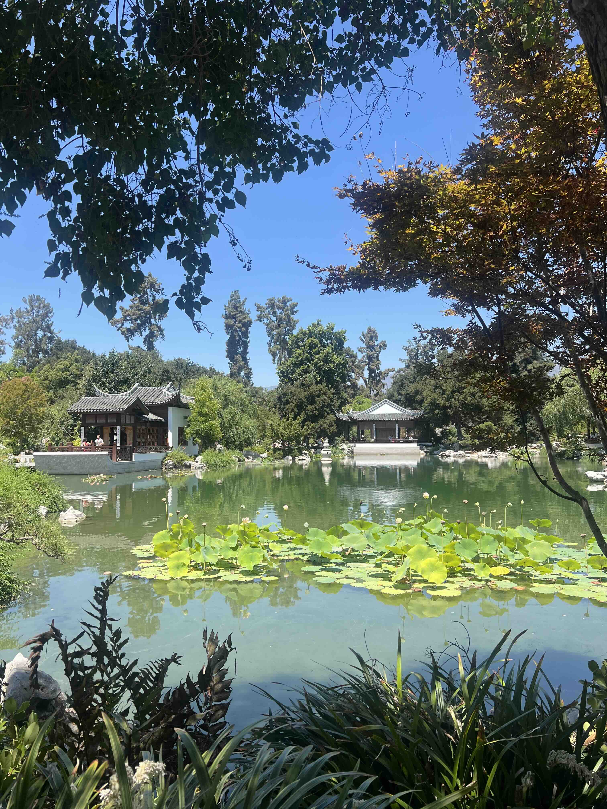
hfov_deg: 53.1
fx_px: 608
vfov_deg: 67.3
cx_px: 304
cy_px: 404
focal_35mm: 26
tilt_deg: +4.4
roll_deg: +0.1
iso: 50
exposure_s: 1/2123
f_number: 1.5
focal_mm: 5.7
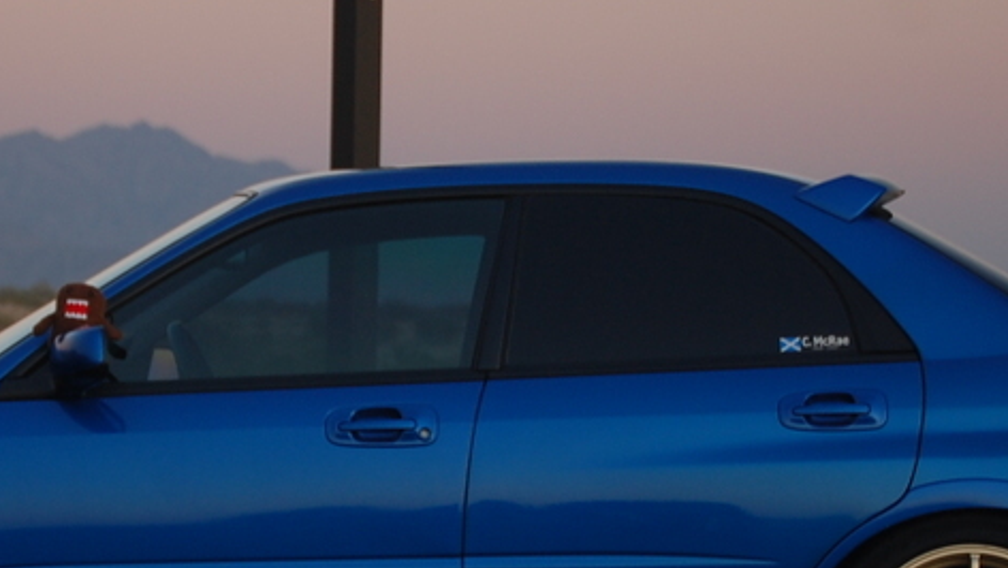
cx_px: 363
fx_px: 5004
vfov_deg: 6.5
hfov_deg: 11.5
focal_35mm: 187
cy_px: 539
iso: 200
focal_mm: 55
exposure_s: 1/25
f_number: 4
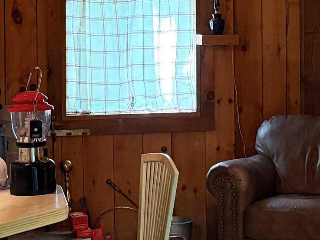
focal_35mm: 100
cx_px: 146
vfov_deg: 14.7
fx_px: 925
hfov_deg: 19.6
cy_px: 56
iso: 800
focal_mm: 6.76
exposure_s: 1/30
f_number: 1.78
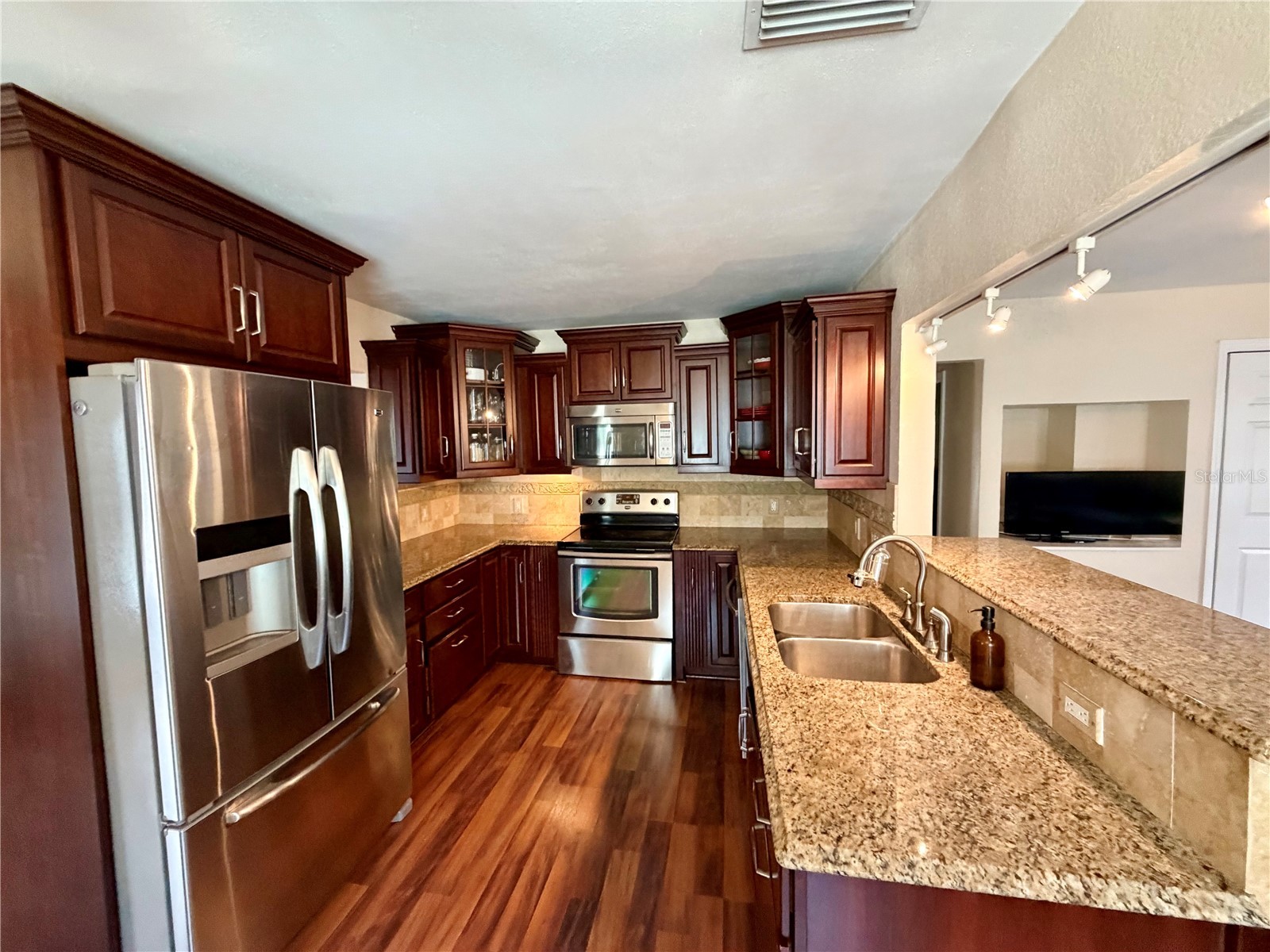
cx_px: 635
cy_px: 476
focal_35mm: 14
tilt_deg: -2.8
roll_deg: +3.2
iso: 500
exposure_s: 1/60
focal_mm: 2.22
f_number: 2.2
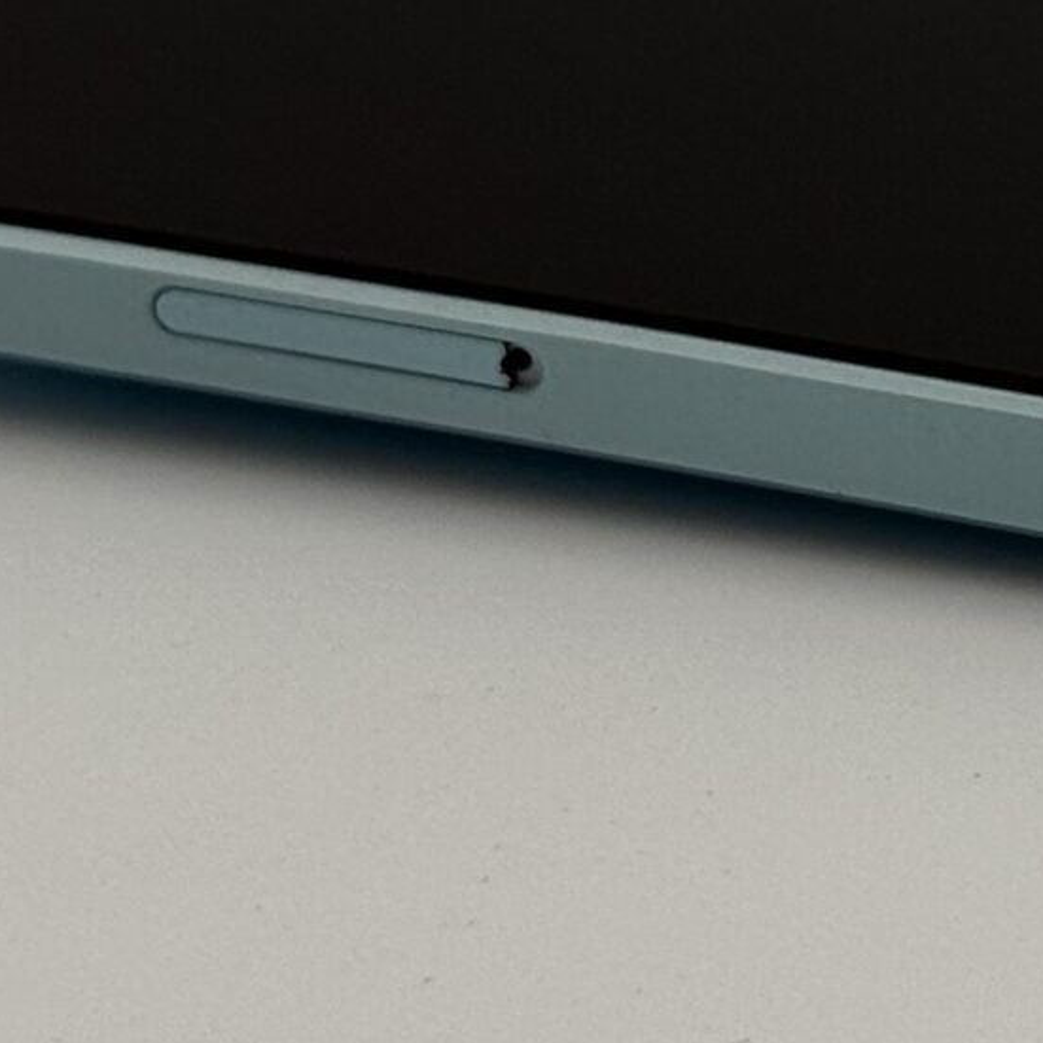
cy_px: -182
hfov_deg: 8.7
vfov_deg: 8.8
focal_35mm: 197
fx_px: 6716
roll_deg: -0.1
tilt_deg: -22.2
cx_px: 1416
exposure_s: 1/1167
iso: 64
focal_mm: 6.76
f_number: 1.78
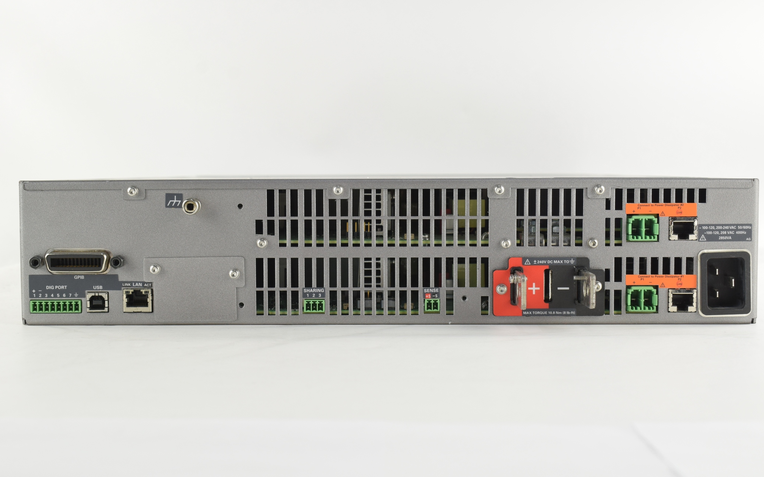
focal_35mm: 59
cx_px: 385
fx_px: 1228
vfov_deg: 22.0
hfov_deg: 34.5
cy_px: 248
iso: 400
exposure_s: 1/30
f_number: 10
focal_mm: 38
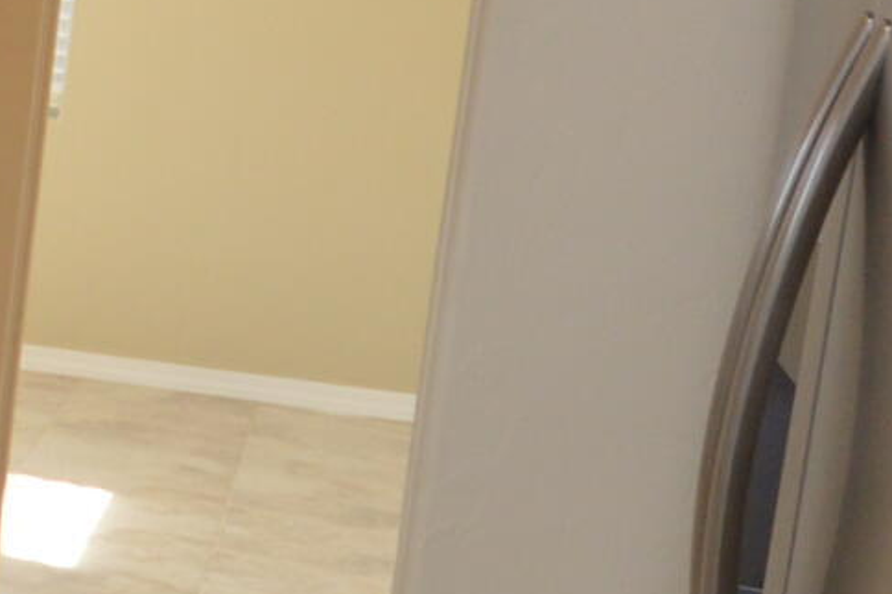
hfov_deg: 16.5
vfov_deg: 14.7
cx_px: -909
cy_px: 203
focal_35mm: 93
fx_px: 2303
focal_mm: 10
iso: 400
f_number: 4.5
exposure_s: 1/80
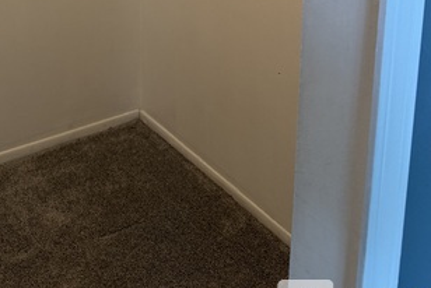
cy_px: -131
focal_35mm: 54
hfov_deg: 36.6
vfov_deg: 21.5
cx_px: 154
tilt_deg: -7.7
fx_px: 647
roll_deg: +0.4
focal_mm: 6.76
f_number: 1.78
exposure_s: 1/60
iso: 160
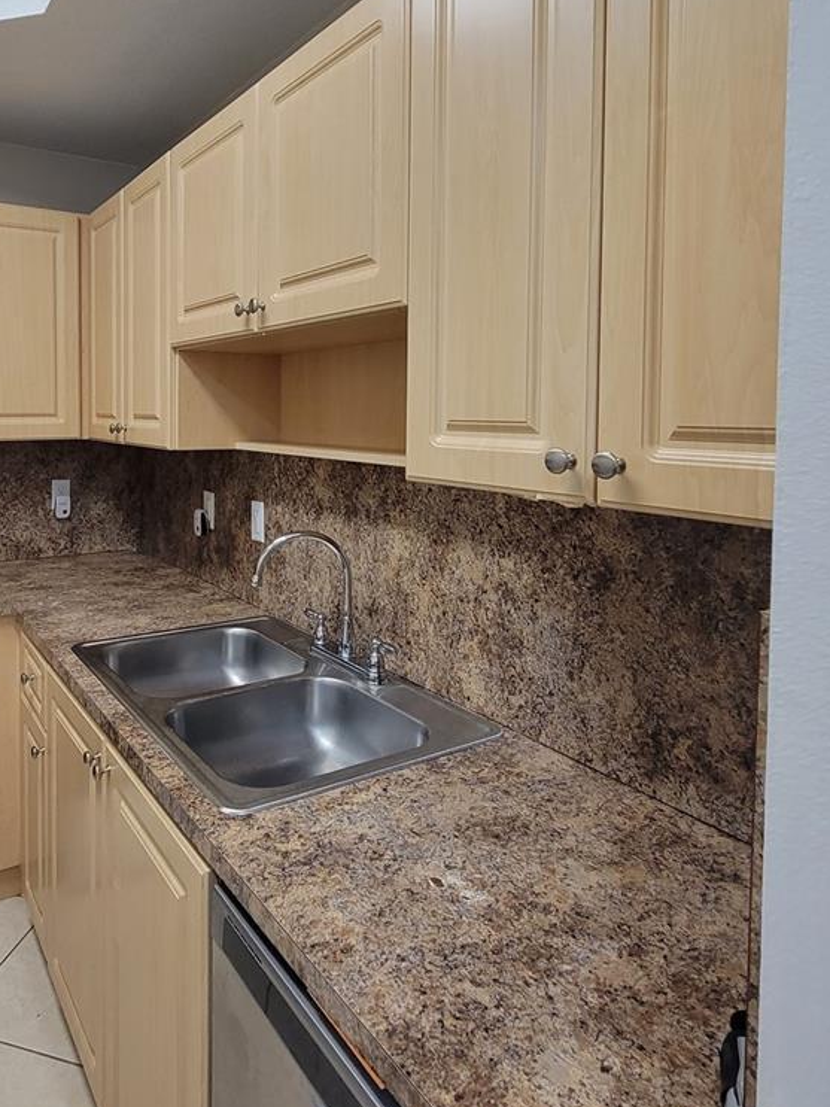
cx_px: 265
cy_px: 425
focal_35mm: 21
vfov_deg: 77.8
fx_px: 672
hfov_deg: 61.6
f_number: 2.2
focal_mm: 2.2
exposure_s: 1/60
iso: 200
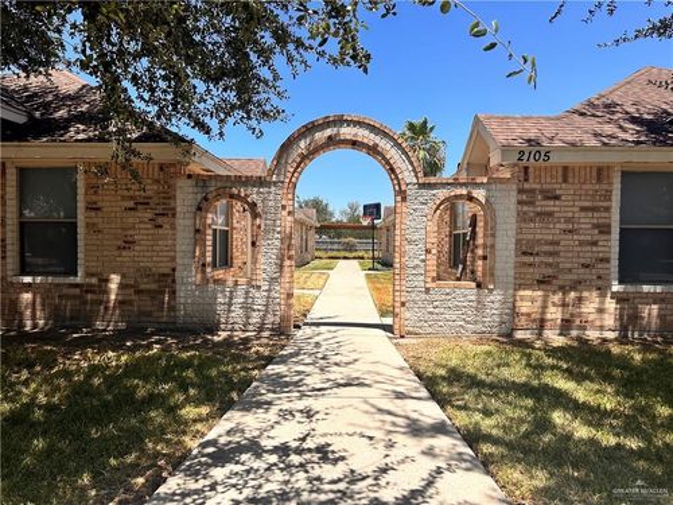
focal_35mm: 24
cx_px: 336
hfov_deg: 71.6
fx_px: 467
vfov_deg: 56.8
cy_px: 252
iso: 80
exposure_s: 1/3861
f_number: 1.78
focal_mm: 6.86
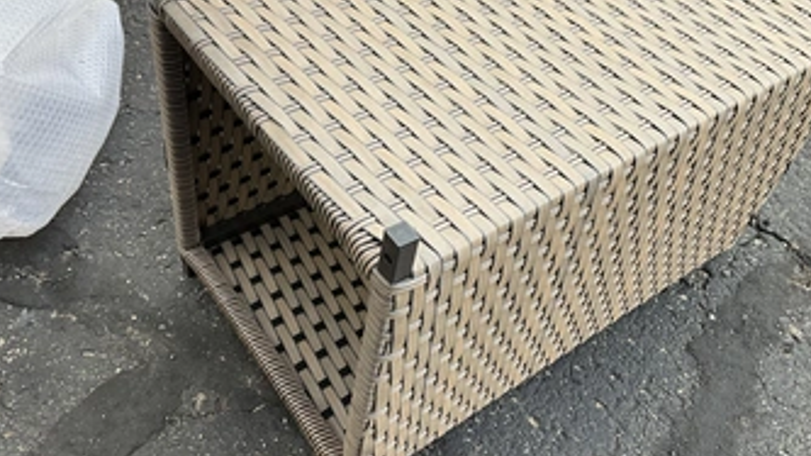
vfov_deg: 31.2
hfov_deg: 52.8
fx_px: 817
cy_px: 232
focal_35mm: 38
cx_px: 429
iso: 32
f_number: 1.8
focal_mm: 3
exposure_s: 1/122
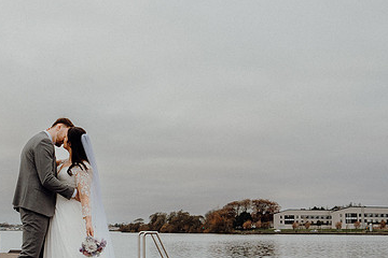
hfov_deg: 33.6
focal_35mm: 58
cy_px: 163
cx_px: 82
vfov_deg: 23.3
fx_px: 625
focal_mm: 24
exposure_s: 1/200
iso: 160
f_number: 3.5
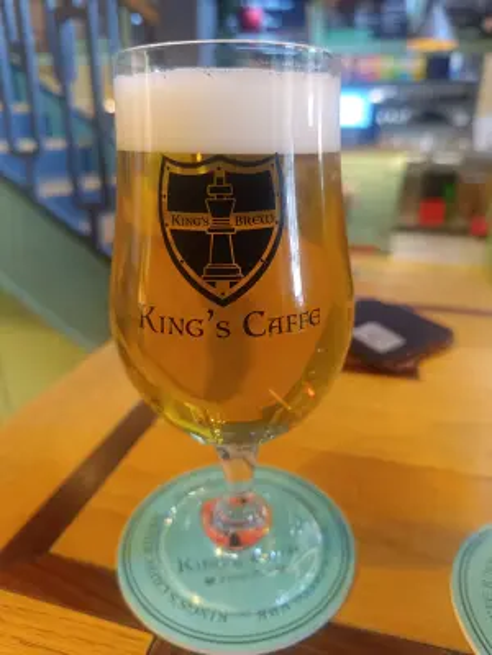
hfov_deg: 56.8
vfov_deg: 71.6
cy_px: 328
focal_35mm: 24
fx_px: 455
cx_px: 246
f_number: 1.88
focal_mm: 5.59
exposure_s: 1/33.3
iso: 711
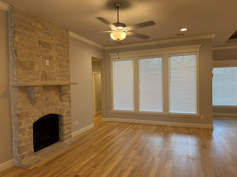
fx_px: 164
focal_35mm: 24
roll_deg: +1.9
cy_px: 88
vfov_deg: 56.8
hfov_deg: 71.6
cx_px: 118
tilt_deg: -1.8
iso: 160
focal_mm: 6.76
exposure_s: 1/120
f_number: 1.78
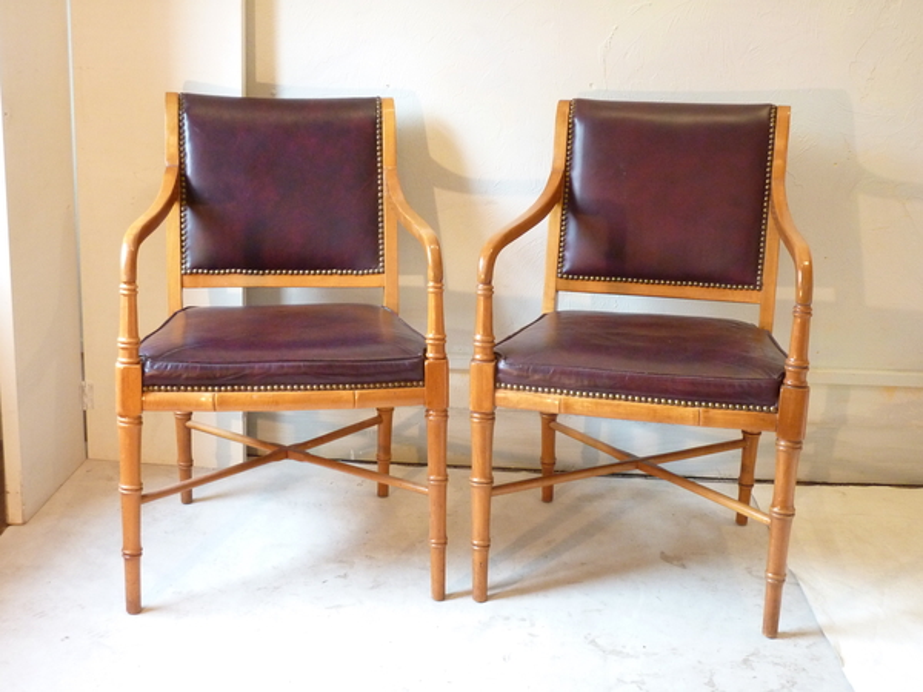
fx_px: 1120
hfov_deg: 44.8
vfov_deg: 34.3
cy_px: 346
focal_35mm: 42
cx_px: 462
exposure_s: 1/10
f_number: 3.7
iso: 400
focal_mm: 6.9
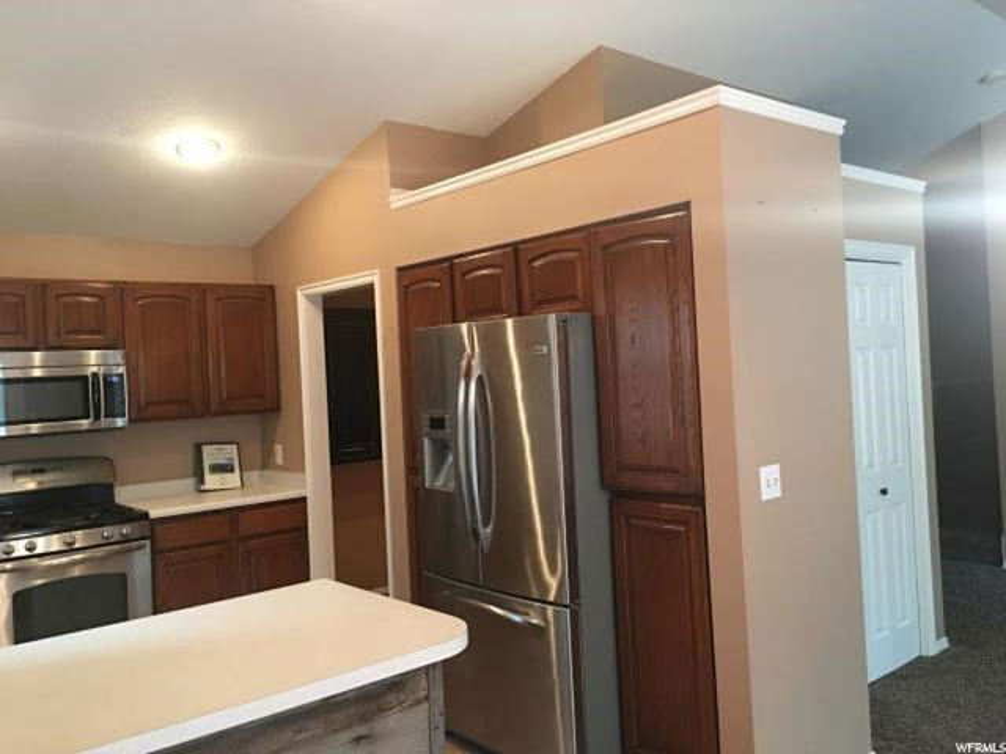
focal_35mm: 29
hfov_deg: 61.7
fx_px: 843
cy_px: 377
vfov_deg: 48.2
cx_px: 503
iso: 100
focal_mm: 4.15
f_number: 2.2
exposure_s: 1/15
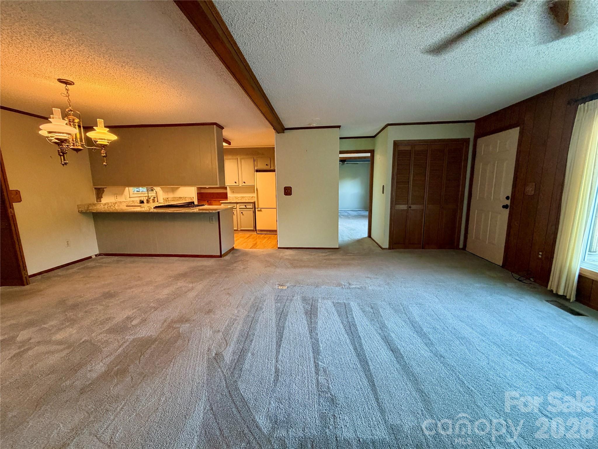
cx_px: 299
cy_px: 224
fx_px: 242
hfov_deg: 102.1
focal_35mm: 14
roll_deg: +0.9
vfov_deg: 85.7
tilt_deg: -10.2
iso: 320
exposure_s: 1/60
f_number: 2.2
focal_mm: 2.22
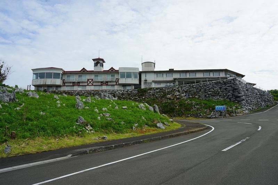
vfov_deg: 43.6
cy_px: 92
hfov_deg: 61.9
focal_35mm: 30
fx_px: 232
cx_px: 139
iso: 100
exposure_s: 1/125
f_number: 11
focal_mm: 30
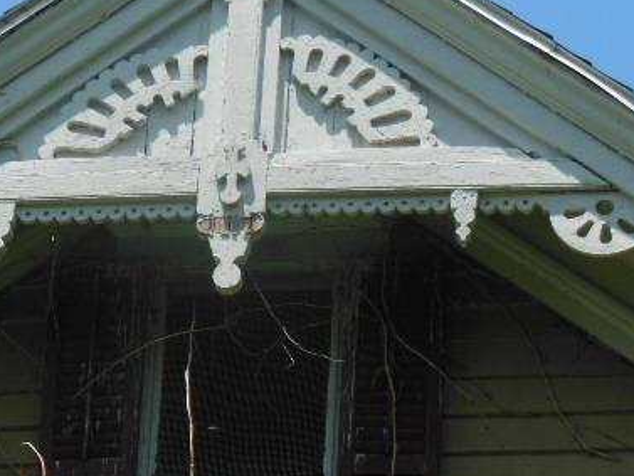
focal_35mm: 280
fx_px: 5130
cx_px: 209
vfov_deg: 5.3
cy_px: 225
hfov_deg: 7.1
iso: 125
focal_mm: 29.5
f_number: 5.9
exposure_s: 1/500
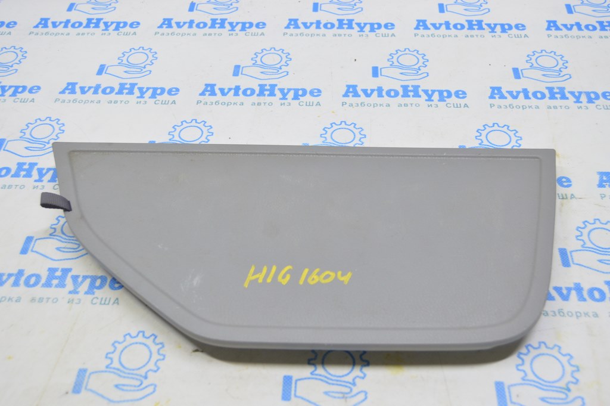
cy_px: 203
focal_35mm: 39
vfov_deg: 34.2
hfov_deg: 49.6
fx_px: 660
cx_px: 305
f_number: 5.6
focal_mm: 26
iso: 400
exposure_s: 1/20
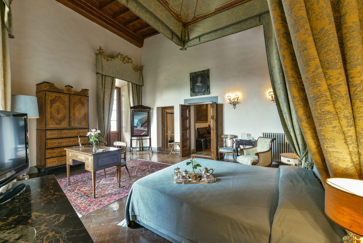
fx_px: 141
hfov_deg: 104.2
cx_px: 182
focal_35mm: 14
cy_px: 122
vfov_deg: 81.2
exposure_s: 1/1.67
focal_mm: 14
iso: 100
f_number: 8
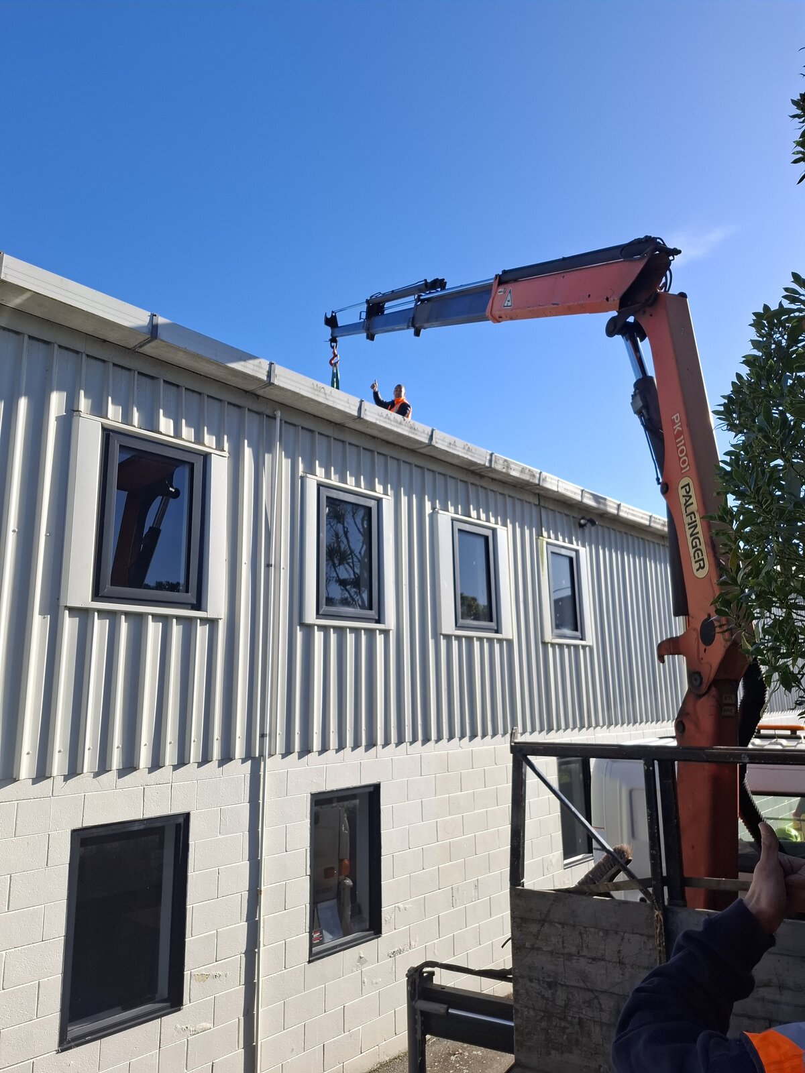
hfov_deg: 58.9
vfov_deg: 73.9
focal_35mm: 23
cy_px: 536
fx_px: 713
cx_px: 402
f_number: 1.8
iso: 50
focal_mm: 5.54
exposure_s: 1/773
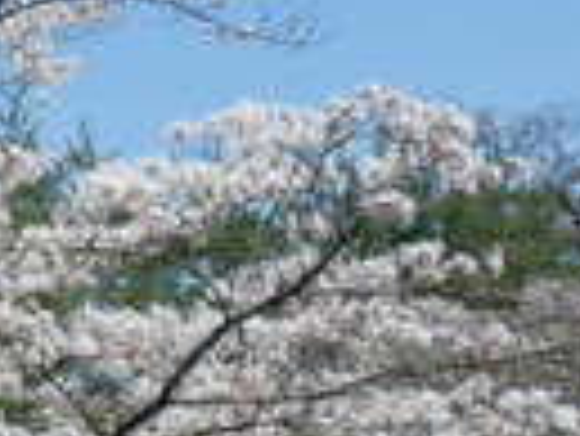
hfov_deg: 20.1
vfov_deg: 17.6
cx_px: -288
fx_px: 1409
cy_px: 270
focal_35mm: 84
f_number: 7.9
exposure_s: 1/160
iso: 80
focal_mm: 4.2
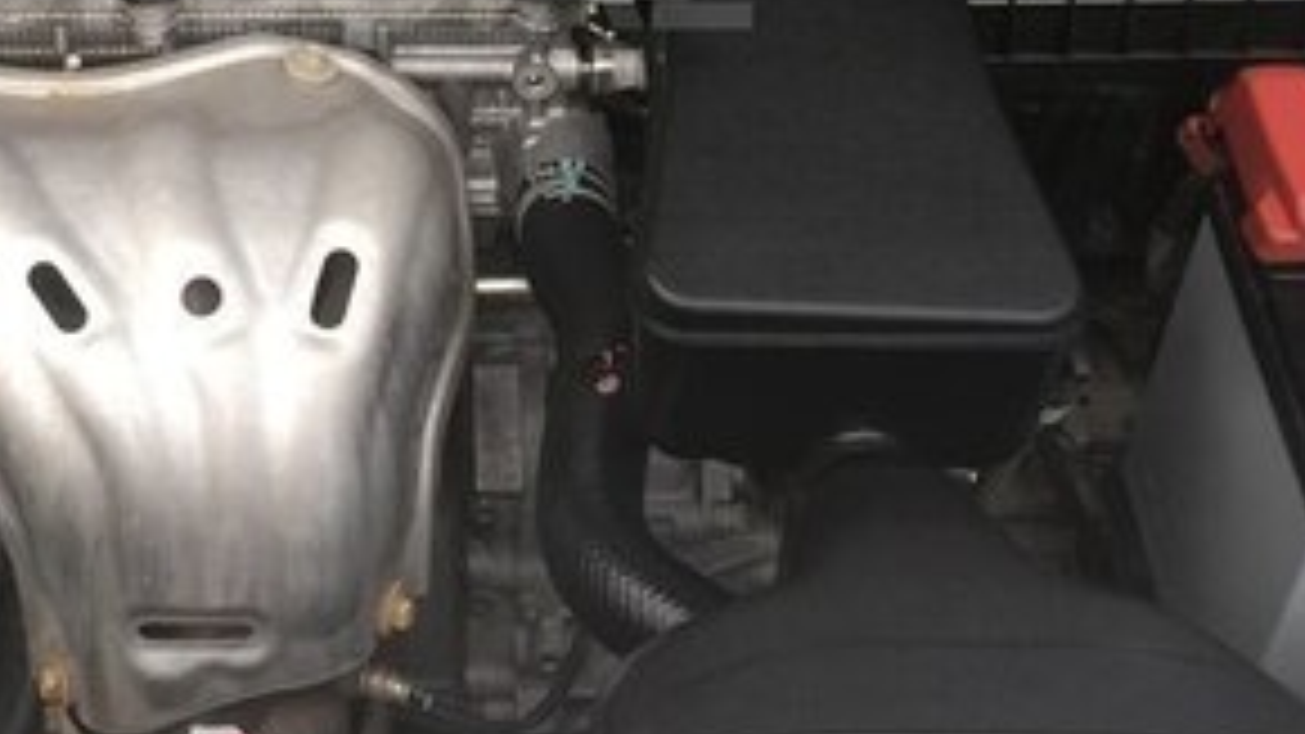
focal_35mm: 72
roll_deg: -0.5
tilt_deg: -42.1
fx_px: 2491
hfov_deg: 28.8
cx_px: 292
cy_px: -38
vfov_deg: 16.3
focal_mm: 4.15
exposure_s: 1/101
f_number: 2.2
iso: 25
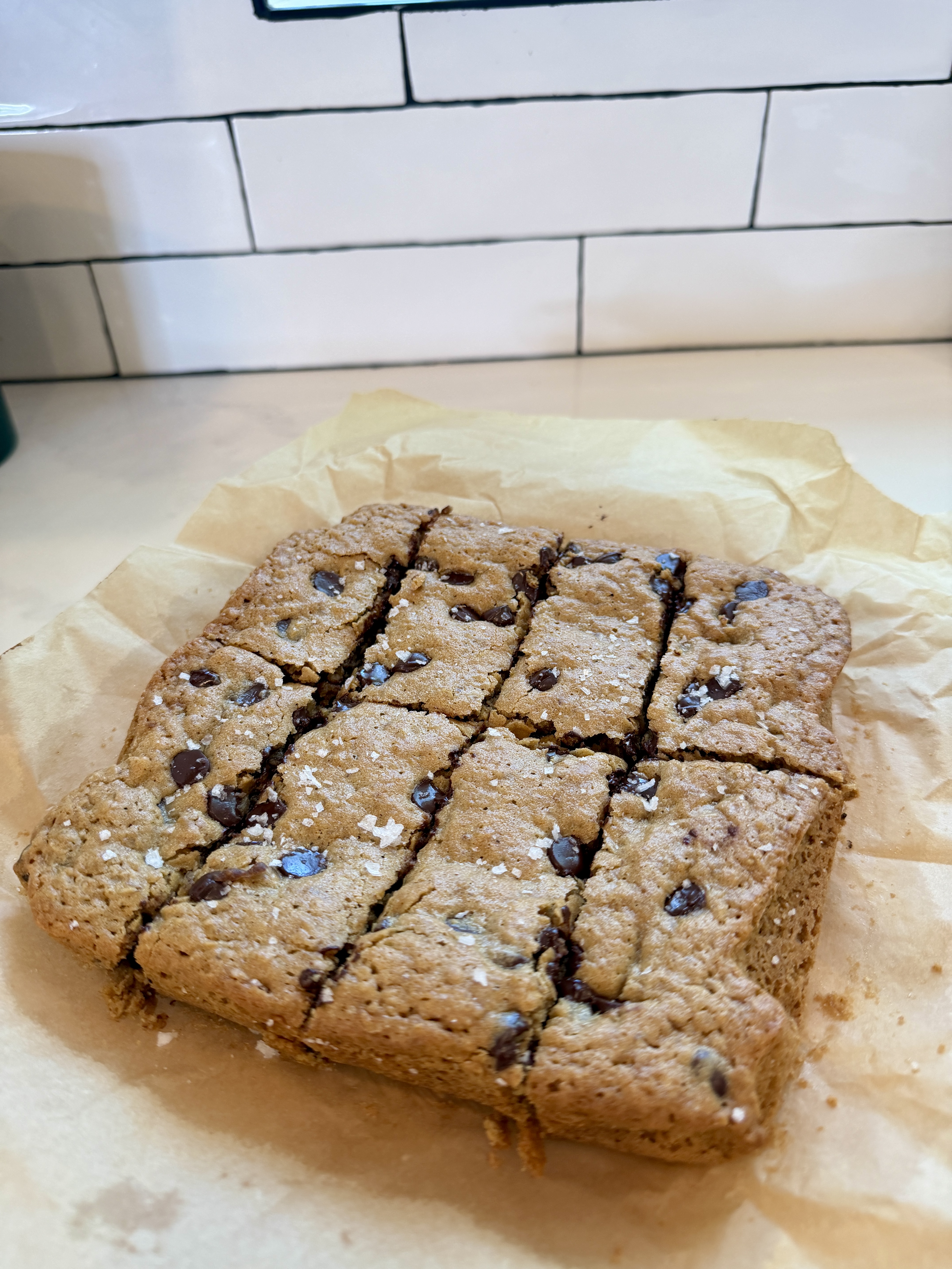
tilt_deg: -38.8
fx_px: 880
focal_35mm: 24
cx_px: 476
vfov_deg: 71.6
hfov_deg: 56.8
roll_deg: +3.5
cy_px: 634
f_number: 1.78
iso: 160
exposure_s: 1/111
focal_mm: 6.76
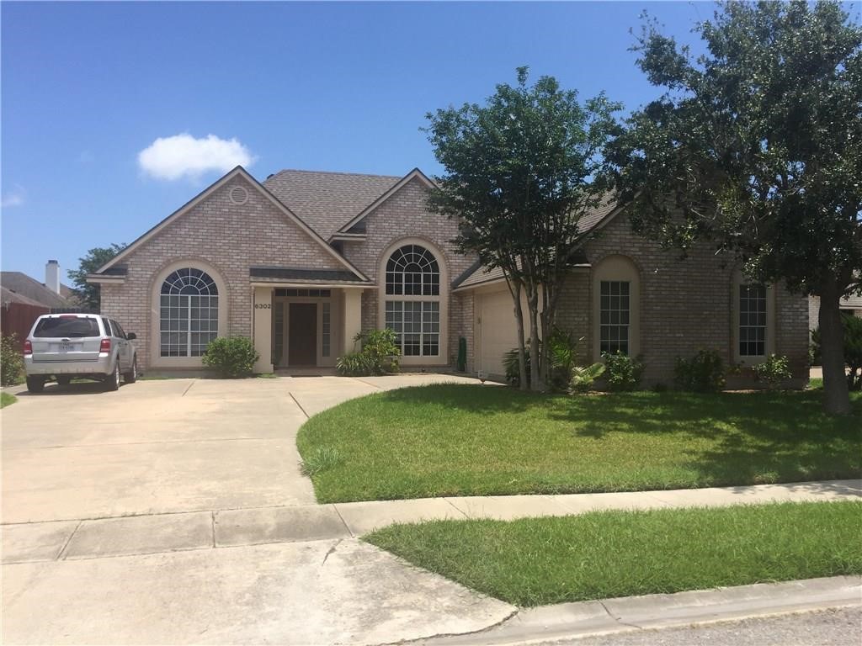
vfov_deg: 48.2
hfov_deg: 61.7
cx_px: 431
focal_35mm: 29
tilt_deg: +0.1
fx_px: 722
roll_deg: -1.3
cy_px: 323
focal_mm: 4.15
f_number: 2.2
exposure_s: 1/2083
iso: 32
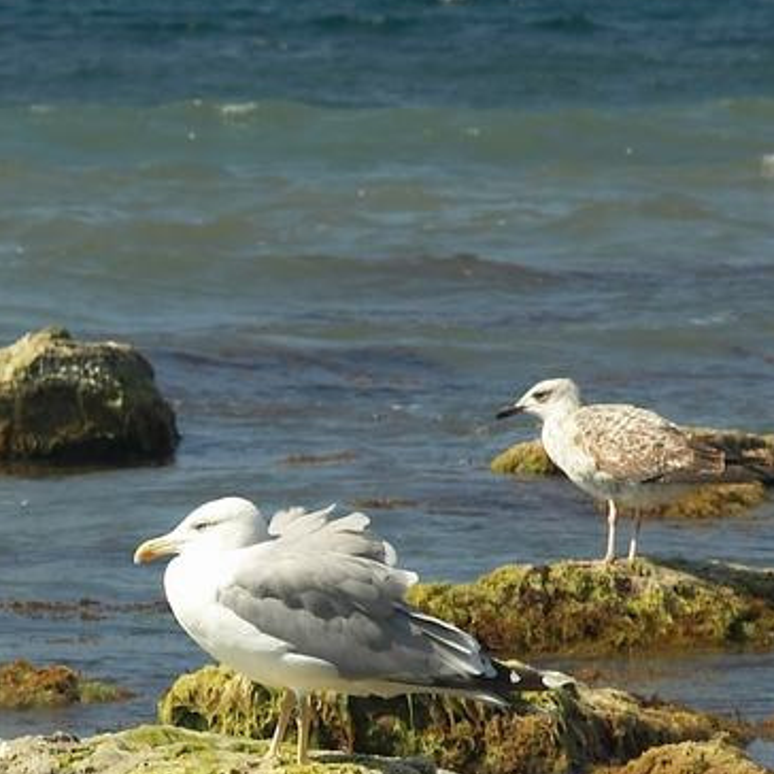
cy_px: 561
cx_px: 60
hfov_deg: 6.1
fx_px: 7210
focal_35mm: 285
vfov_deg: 6.1
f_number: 7.1
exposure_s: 1/200
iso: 200
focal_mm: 70
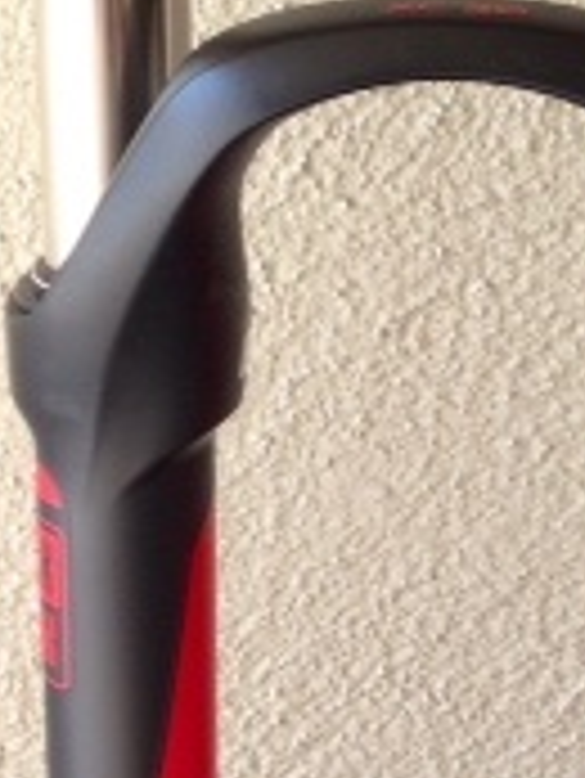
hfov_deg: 12.1
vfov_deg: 16.0
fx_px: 2746
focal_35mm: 122
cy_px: 630
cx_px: 436
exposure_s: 1/136
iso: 50
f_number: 2.4
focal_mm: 4.12
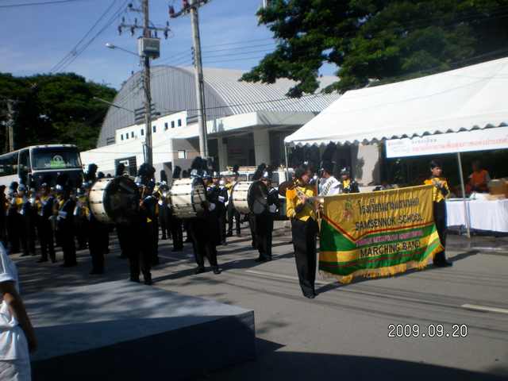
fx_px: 558
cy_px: 190
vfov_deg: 37.7
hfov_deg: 49.0
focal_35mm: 38
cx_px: 254
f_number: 4.6
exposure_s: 1/561
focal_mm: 6.3
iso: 50
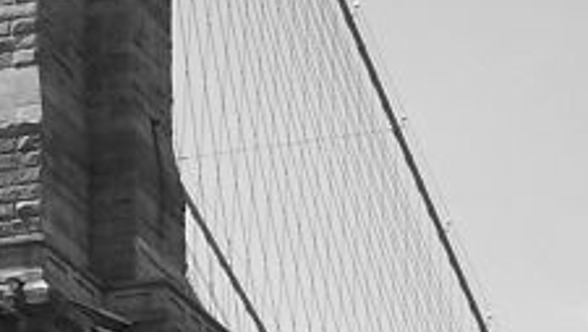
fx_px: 2934
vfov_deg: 6.5
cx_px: -324
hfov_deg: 11.0
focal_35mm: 188
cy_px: 50
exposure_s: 1/800
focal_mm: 6.3
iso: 80
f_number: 2.8
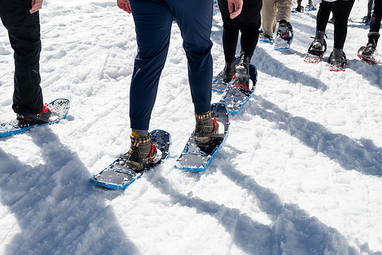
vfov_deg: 26.2
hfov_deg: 38.4
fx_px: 548
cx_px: 196
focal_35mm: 52
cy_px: 126
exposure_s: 1/500
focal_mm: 40
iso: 125
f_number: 7.1
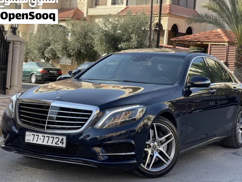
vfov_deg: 20.7
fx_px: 496
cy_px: 84
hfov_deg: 27.4
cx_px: 121
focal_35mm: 71
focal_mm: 7.5
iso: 20
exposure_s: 1/305
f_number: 2.2
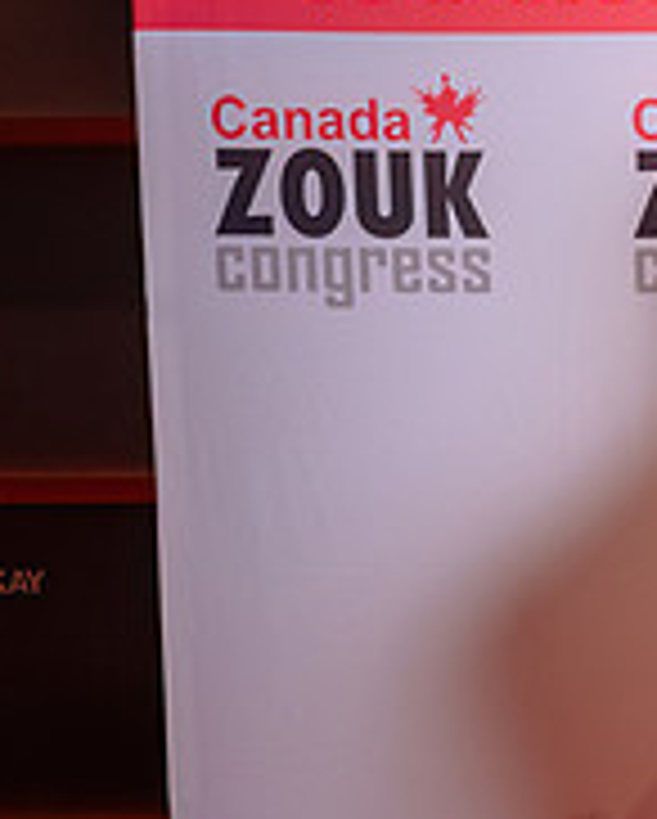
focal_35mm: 119
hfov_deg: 11.9
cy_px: 743
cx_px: 1210
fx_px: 2888
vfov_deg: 15.9
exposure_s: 1/160
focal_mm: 38
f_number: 4.5
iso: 200
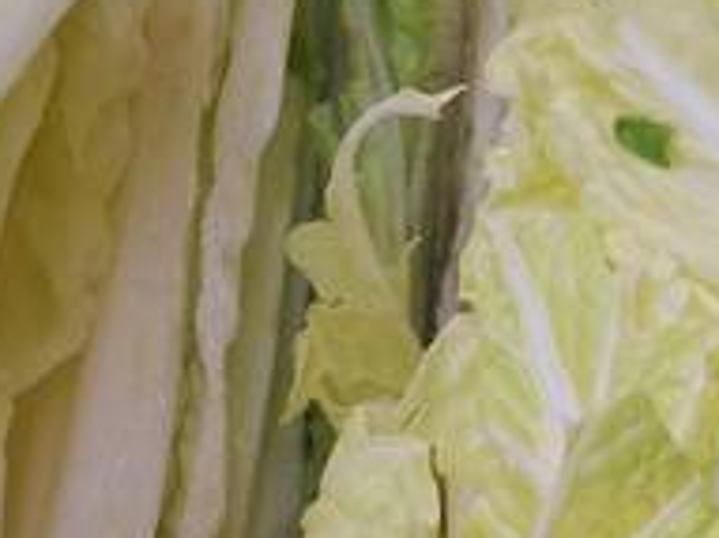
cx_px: 1517
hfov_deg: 14.6
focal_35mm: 107
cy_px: 455
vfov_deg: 13.7
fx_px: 2221
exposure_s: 1/50
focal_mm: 5.23
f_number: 1.8
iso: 50
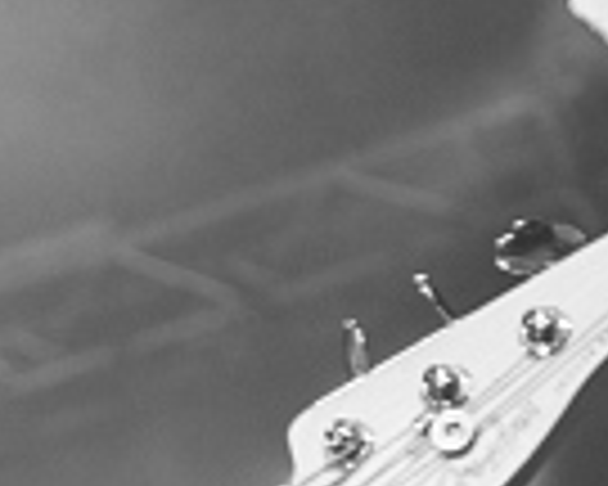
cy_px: 857
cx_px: -14
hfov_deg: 8.5
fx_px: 4049
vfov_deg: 6.7
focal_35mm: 225
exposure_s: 1/125
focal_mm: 45
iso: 500
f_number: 2.8
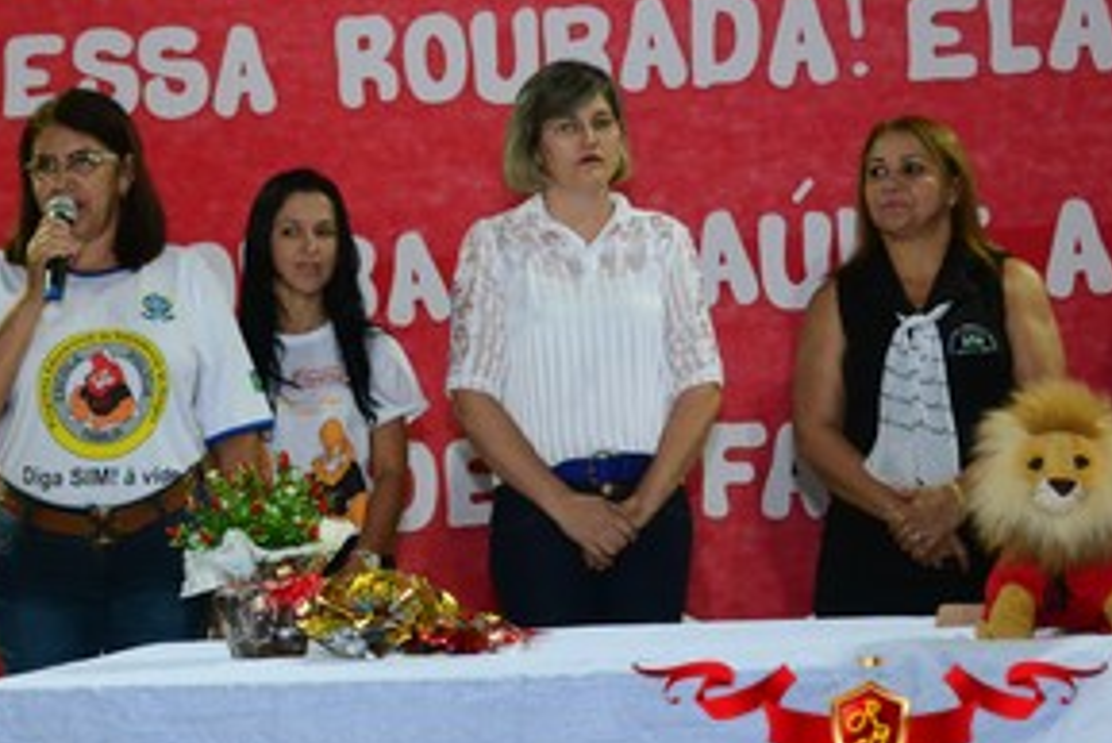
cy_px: 327
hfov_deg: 23.9
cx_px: 292
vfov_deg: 16.3
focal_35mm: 84
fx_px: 2596
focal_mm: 36
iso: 1600
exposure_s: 1/60
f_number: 5
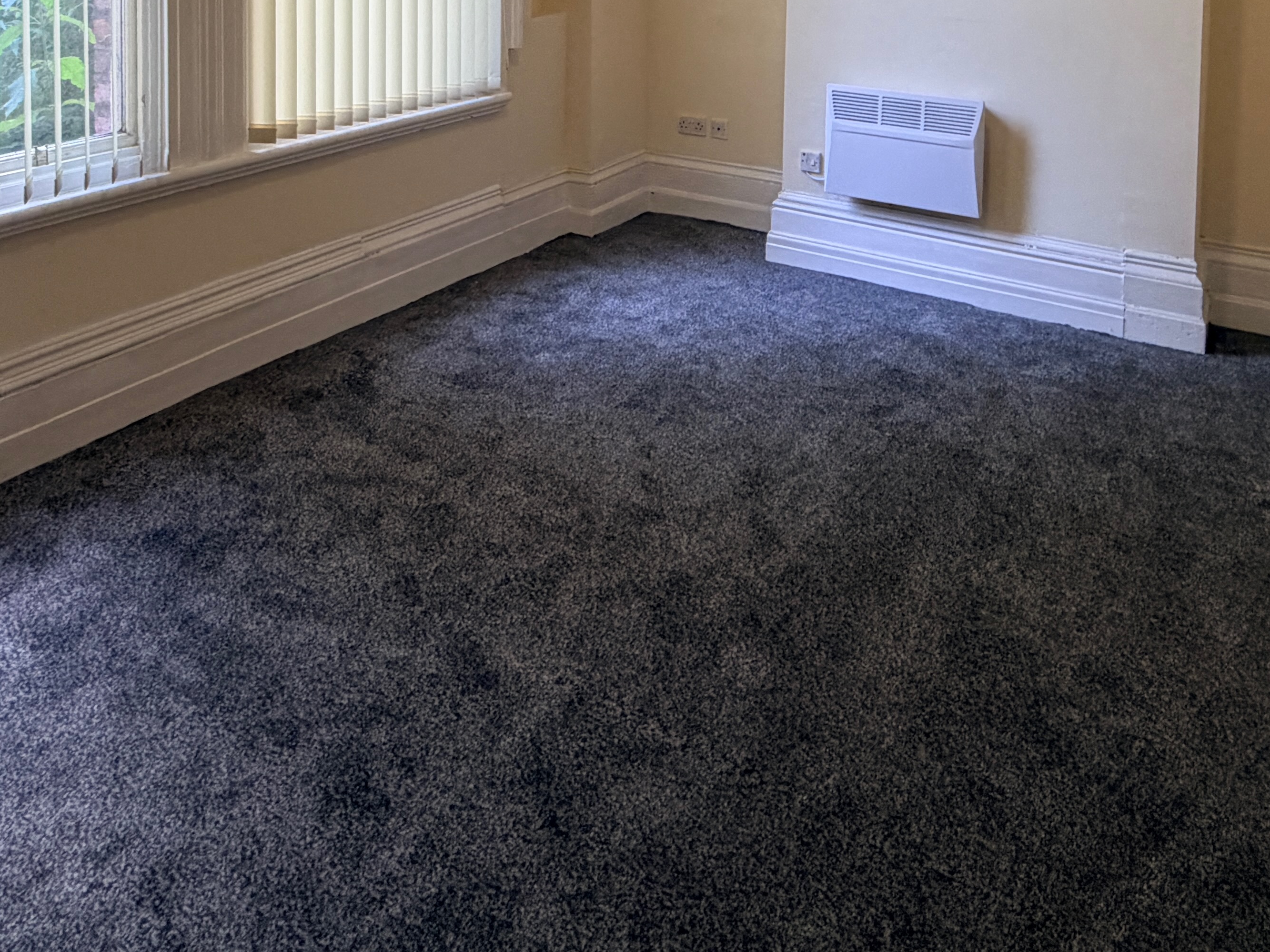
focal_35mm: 30
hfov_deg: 60.0
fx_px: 1101
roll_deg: -0.3
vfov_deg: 39.5
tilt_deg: -3.3
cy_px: -59
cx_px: 636
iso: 200
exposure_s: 1/100
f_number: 2.2
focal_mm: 2.22
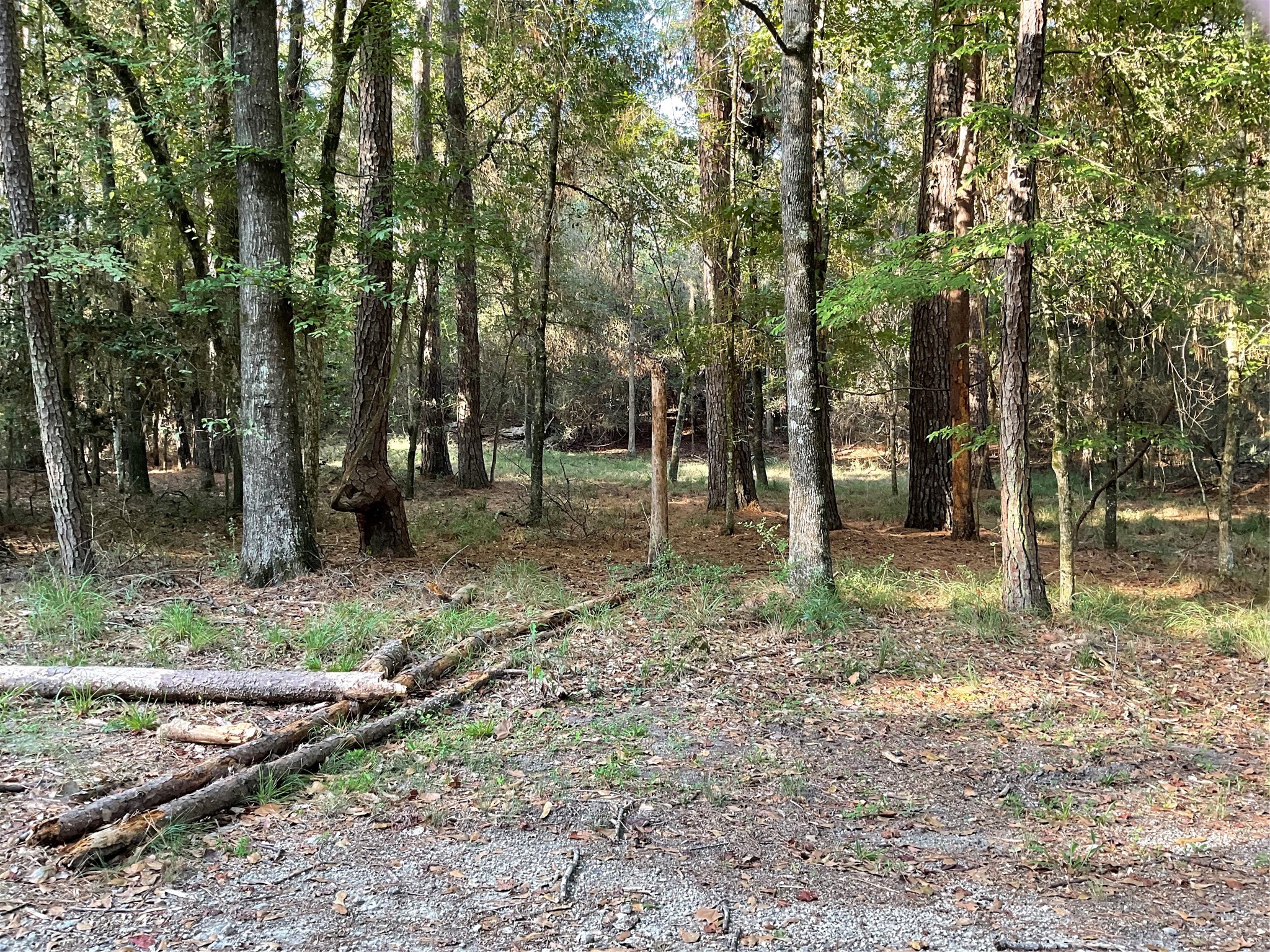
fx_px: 1064
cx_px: 635
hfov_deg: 61.7
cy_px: 476
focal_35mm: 29
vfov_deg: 48.2
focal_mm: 3
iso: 50
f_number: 1.8
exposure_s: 1/60
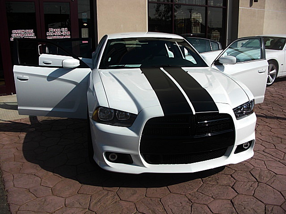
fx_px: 297
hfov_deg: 51.4
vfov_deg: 39.7
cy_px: 107
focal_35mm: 36
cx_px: 143
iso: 50
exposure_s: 1/200
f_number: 7.9
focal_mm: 6.3
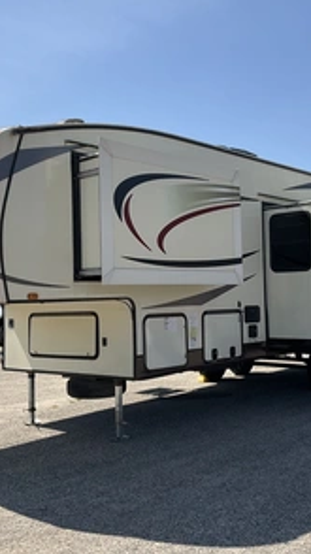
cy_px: 273
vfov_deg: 47.4
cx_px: 179
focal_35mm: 43
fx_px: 631
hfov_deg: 27.6
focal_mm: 3
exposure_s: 1/1912
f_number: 1.8
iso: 25
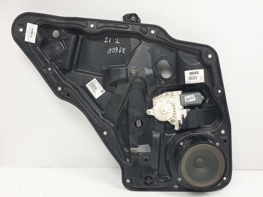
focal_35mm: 26
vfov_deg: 53.1
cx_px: 132
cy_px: 98
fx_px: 198
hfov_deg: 67.3
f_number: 2.4
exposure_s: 1/136
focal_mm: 4.3
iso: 50
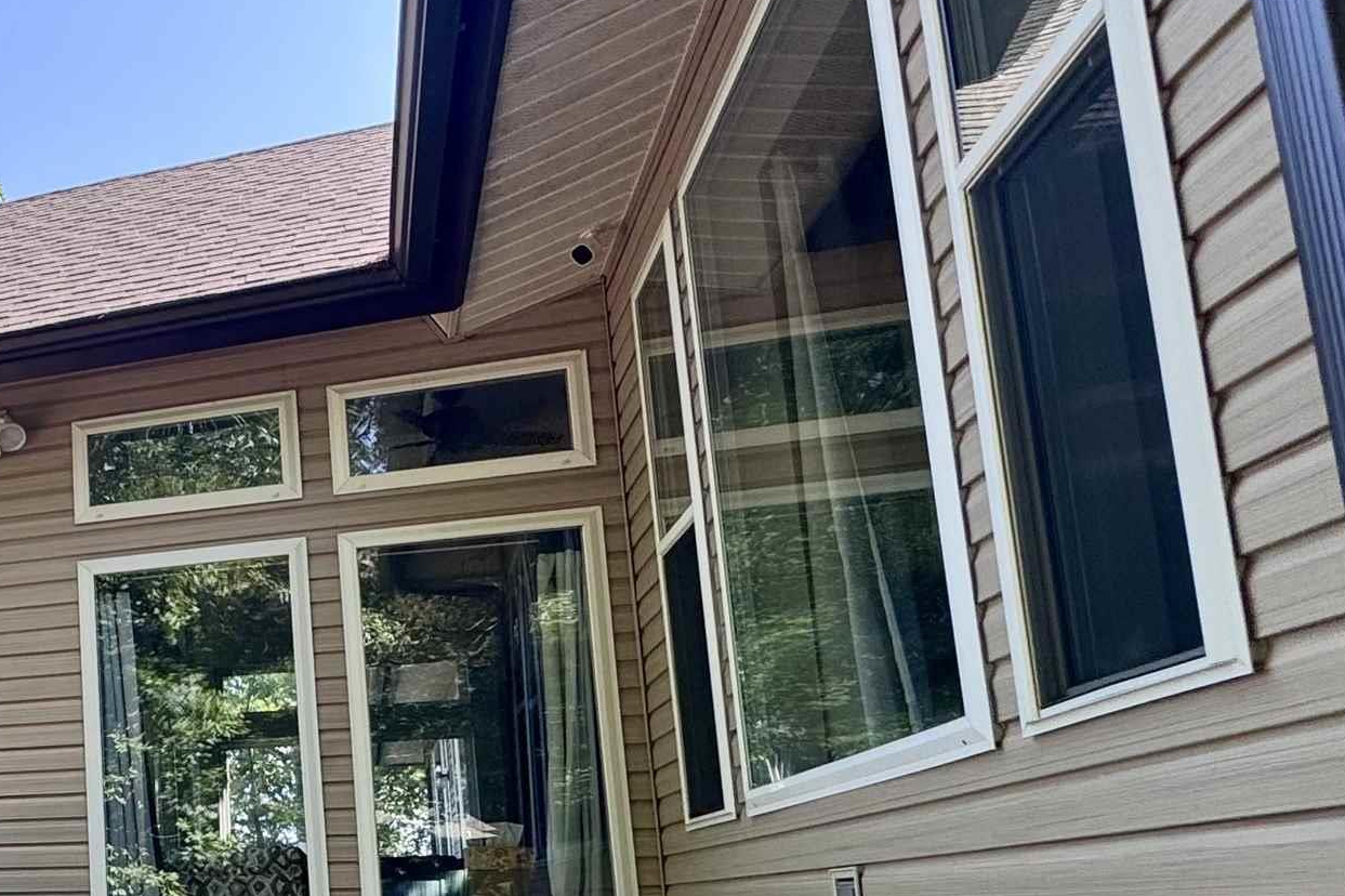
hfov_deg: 40.8
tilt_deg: +9.5
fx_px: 1345
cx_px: -188
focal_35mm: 36
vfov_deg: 35.6
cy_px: 728
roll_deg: +0.4
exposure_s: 1/354
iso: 40
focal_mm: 2.22
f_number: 2.2
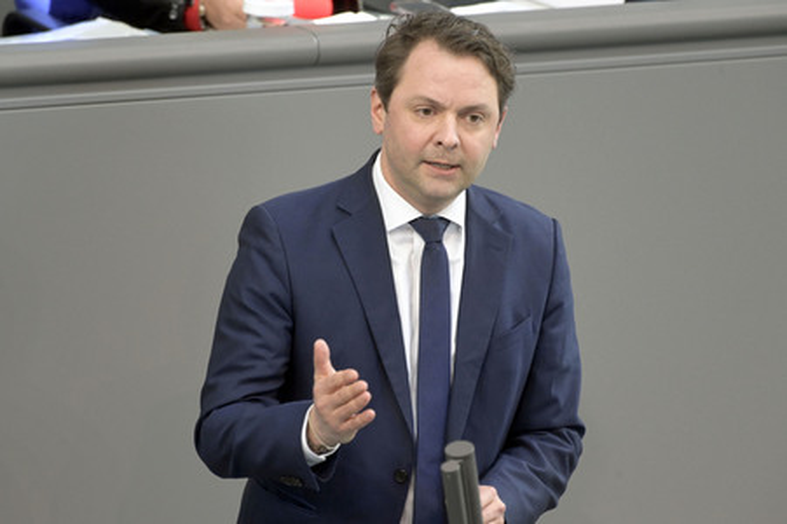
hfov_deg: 4.1
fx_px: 10922
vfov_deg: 2.7
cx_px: 394
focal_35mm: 500
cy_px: 262
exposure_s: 1/320
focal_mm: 500
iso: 8000
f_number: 5.6
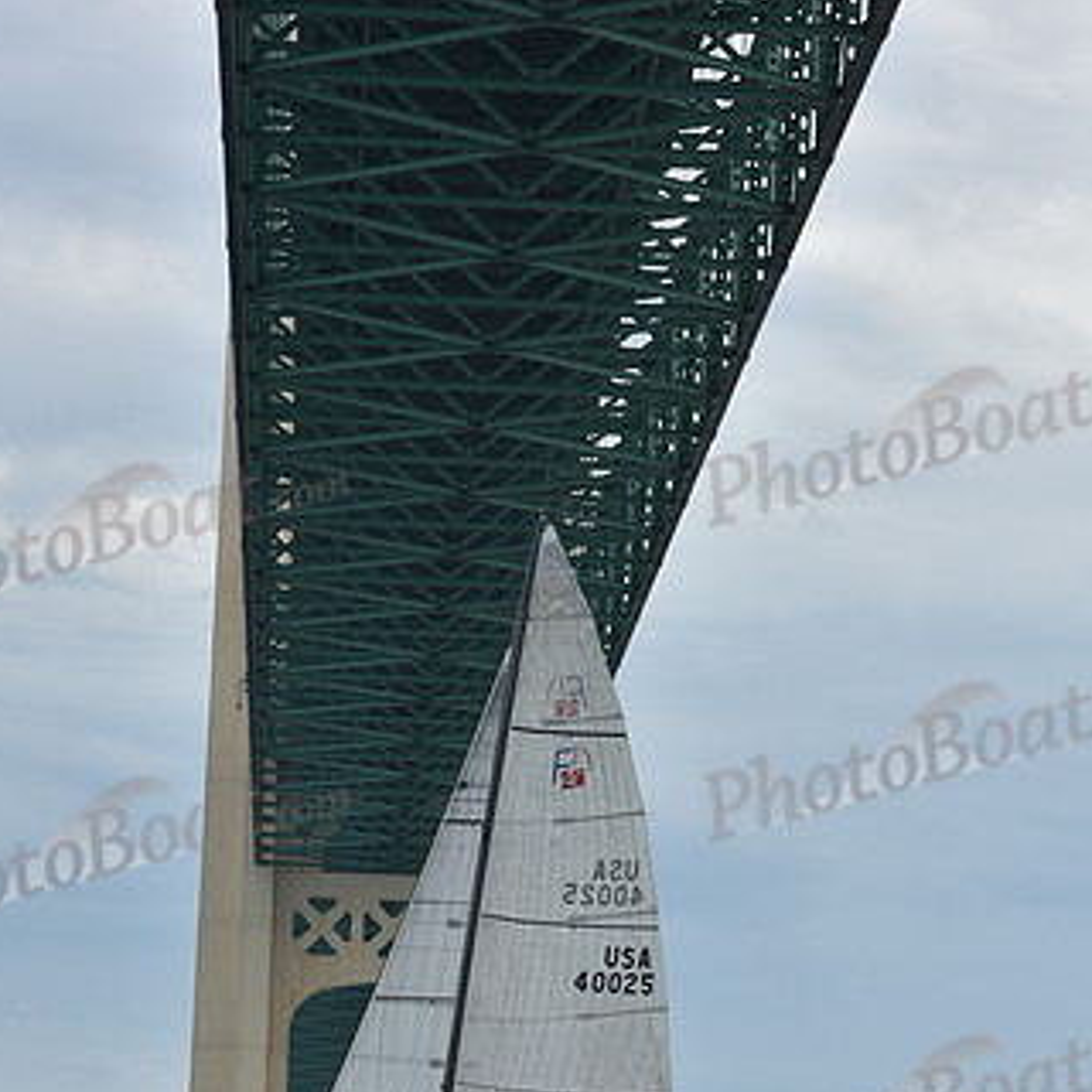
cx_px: 527
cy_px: 979
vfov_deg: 8.4
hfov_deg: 8.4
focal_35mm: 208
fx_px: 7424
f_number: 10
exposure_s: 1/800
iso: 250
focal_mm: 135
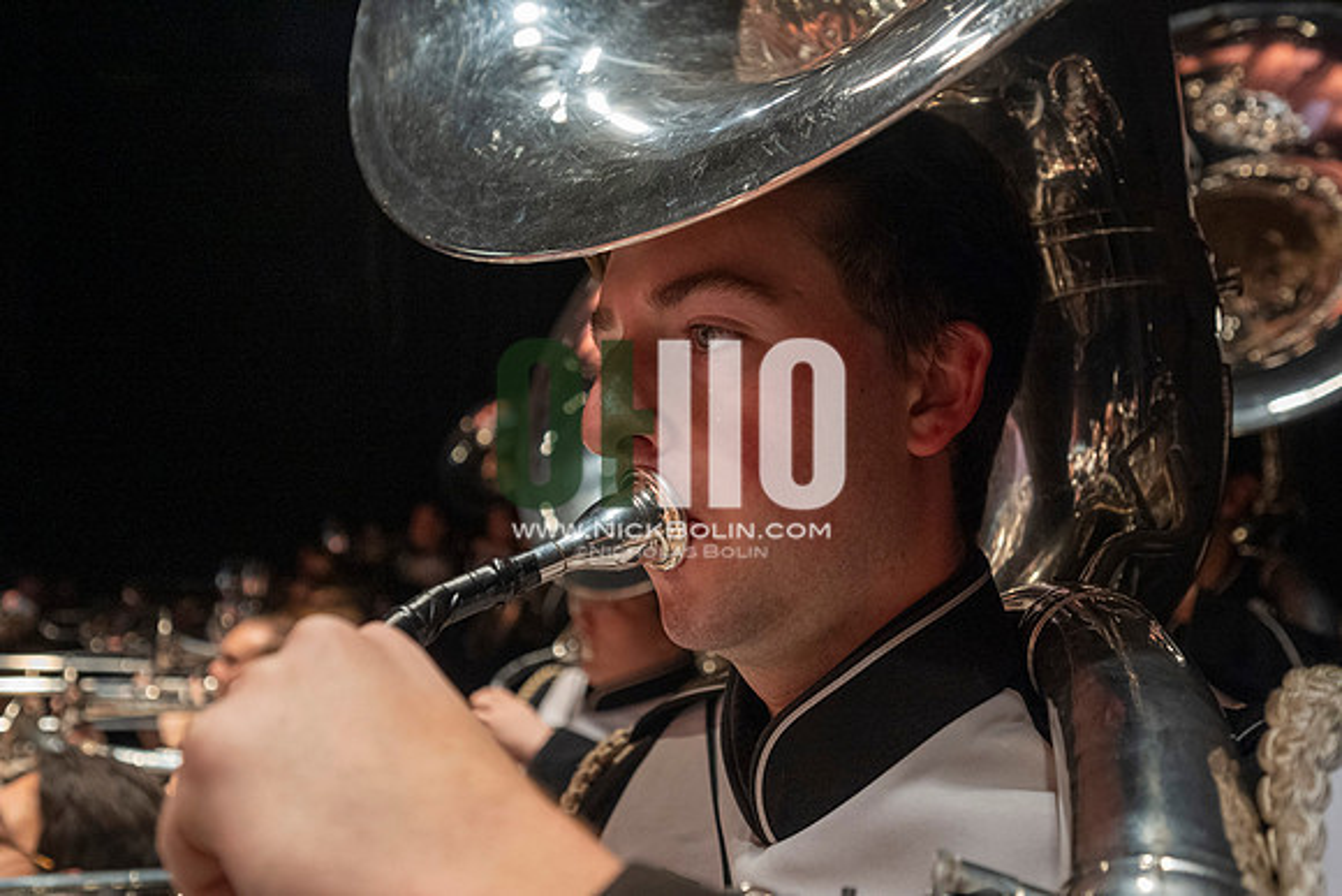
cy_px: 448
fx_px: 1119
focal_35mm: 30
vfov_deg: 43.6
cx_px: 671
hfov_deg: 61.9
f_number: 4
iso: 1600
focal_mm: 30
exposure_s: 1/500
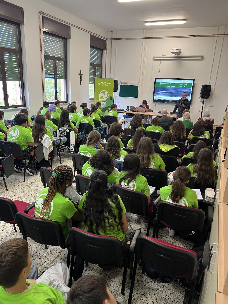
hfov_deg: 53.1
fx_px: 228
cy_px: 152
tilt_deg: -17.1
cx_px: 114
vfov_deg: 67.3
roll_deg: -3.0
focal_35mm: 26
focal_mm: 5.7
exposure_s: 1/50
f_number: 1.5
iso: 80
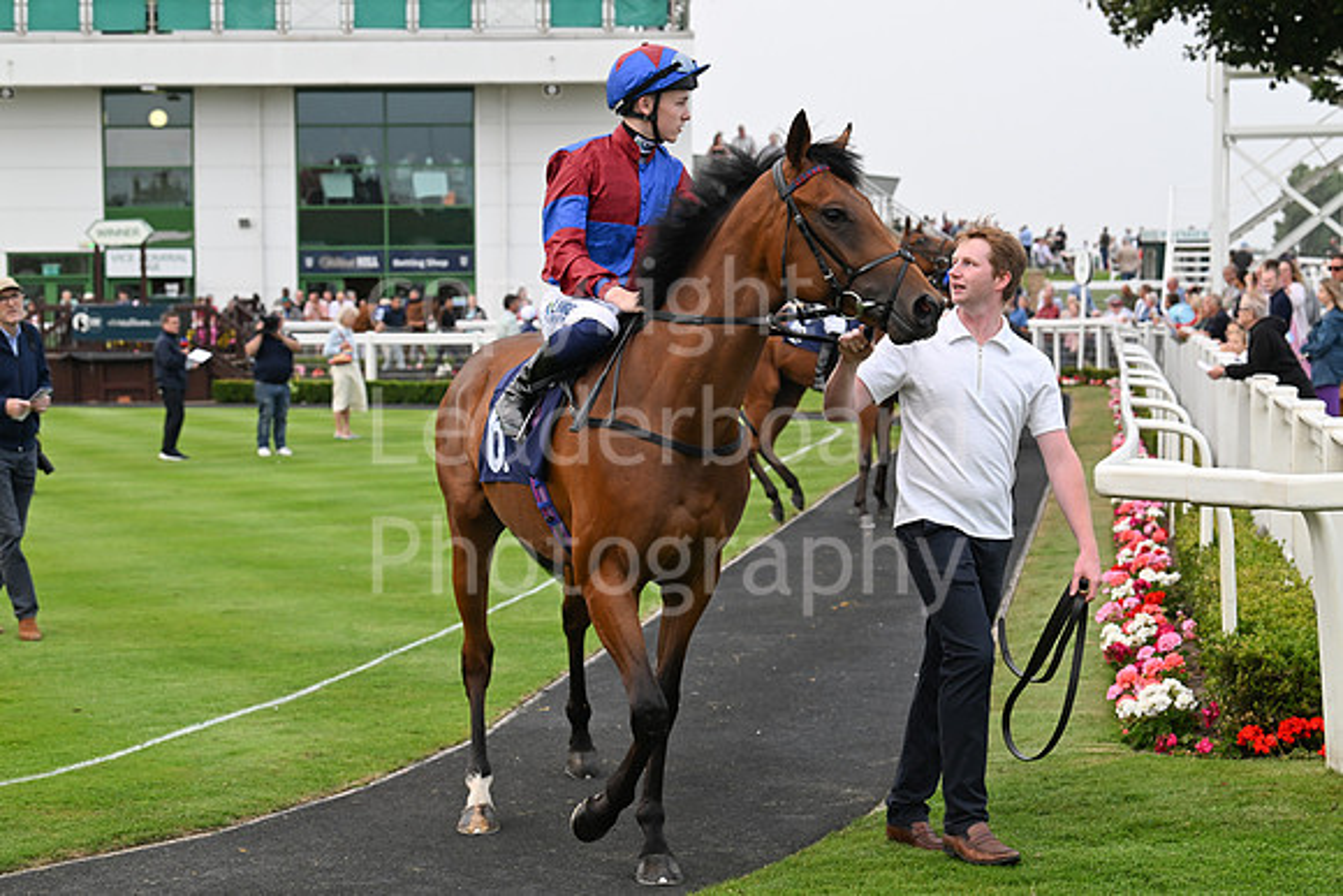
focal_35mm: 70
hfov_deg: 28.8
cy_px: 448
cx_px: 672
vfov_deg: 19.5
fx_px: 2612
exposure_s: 1/640
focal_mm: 70
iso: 640
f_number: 5.6
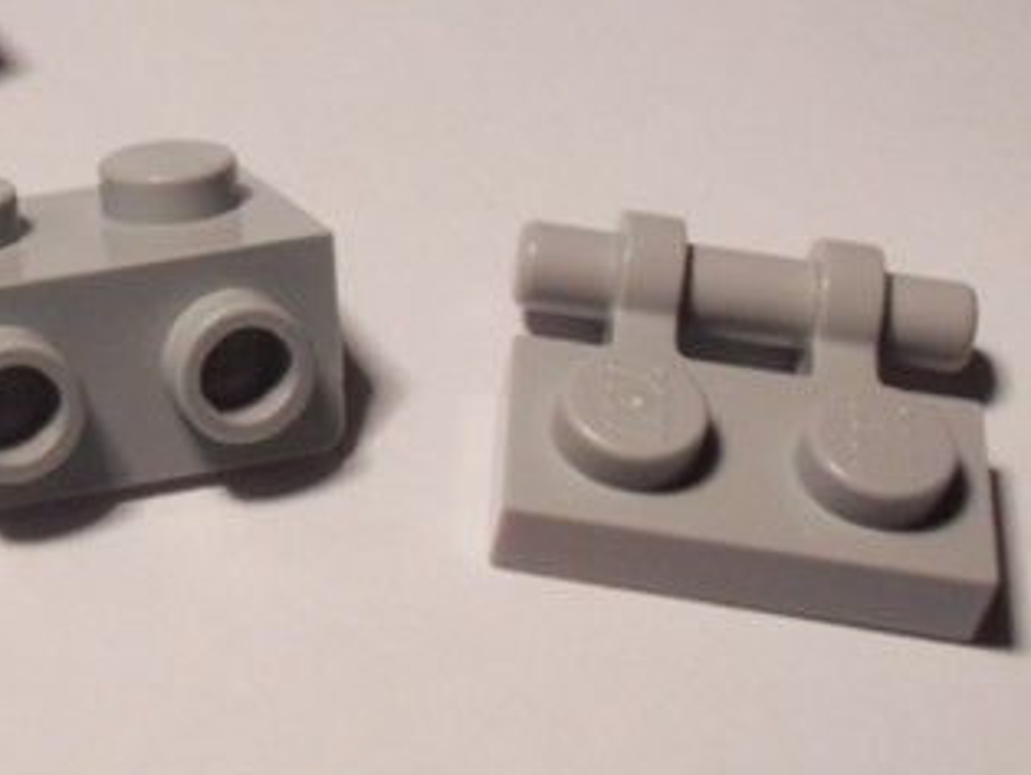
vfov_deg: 13.9
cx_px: -161
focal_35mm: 106
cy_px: 163
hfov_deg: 17.8
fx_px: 3160
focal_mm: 6.61
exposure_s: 1/200
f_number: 3.9
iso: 80
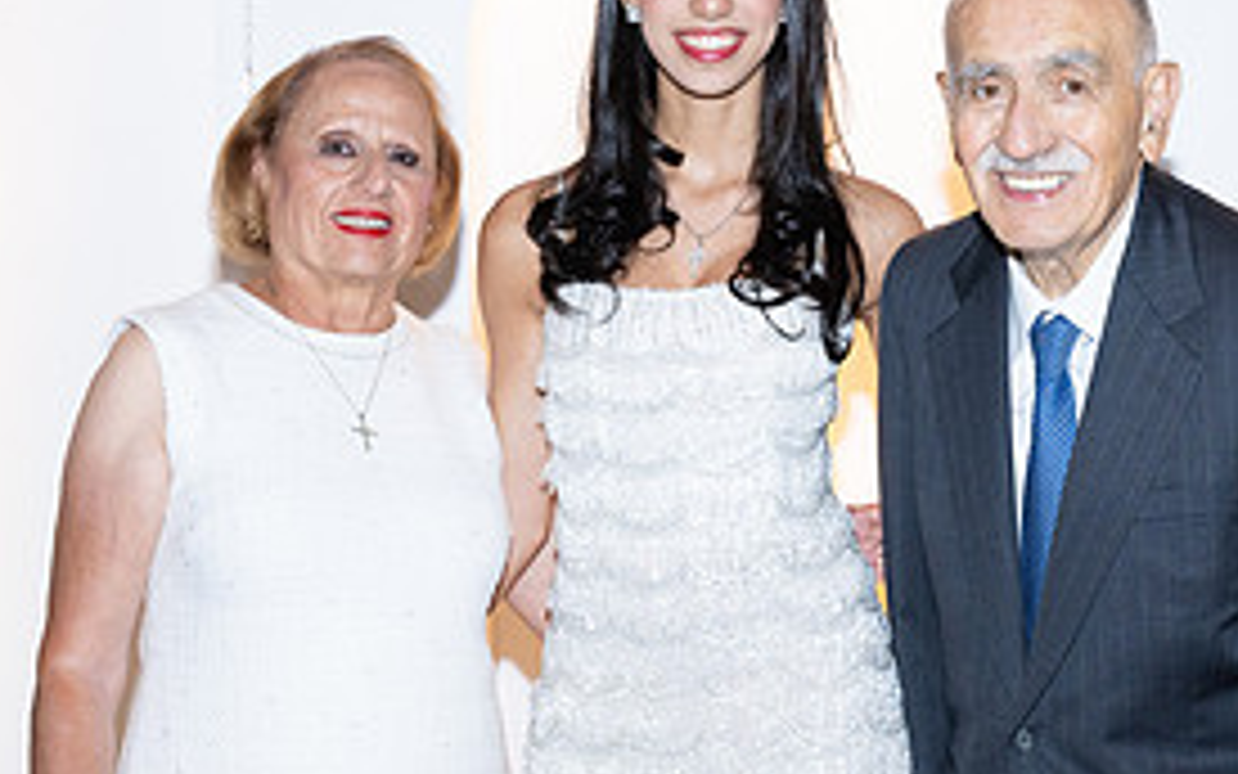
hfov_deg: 23.4
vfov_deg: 14.9
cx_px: 819
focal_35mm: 88
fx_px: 2970
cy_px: 430
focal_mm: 41
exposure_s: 1/80
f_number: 5.6
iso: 1000
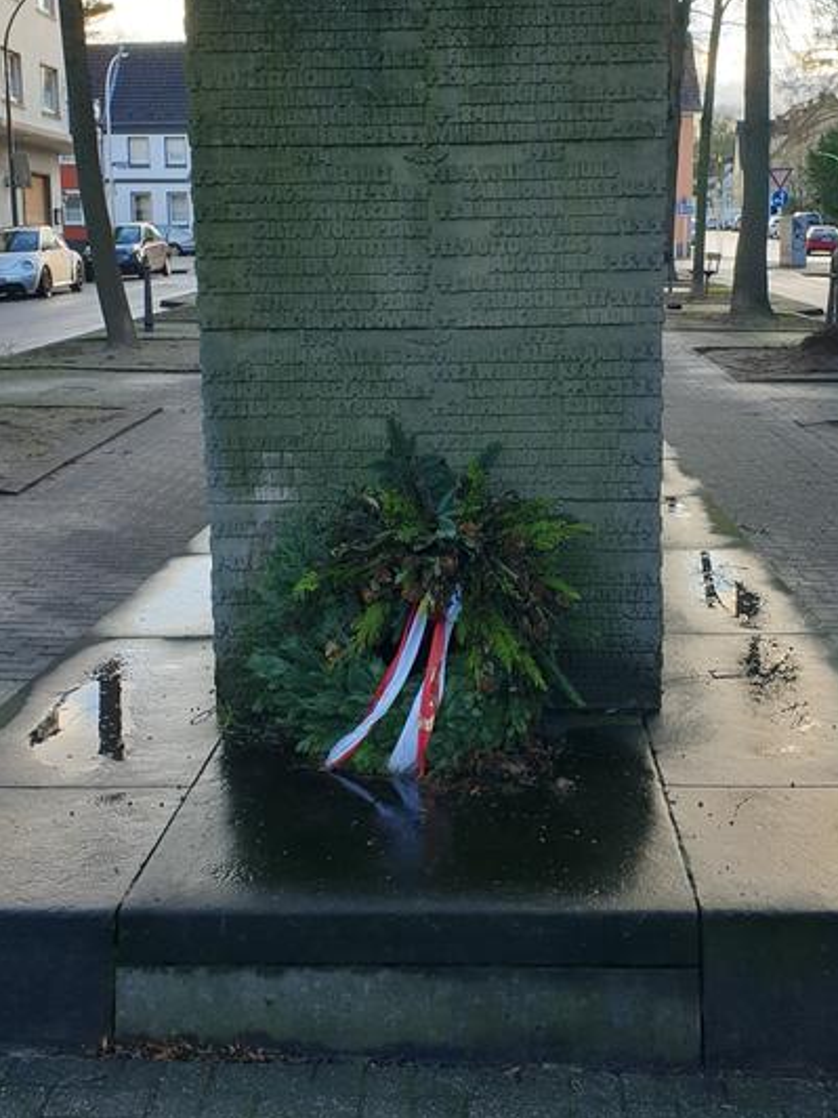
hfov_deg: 32.9
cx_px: 438
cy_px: 460
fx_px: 1420
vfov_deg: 42.8
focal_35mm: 44
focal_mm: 4.3
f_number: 2.4
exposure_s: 1/148
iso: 50
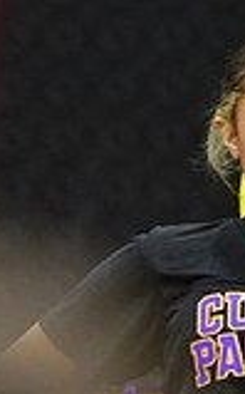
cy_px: 100
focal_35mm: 1033
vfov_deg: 2.0
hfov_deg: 1.3
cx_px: -445
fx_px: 11066
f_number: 3.5
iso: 5000
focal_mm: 185
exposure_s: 1/500
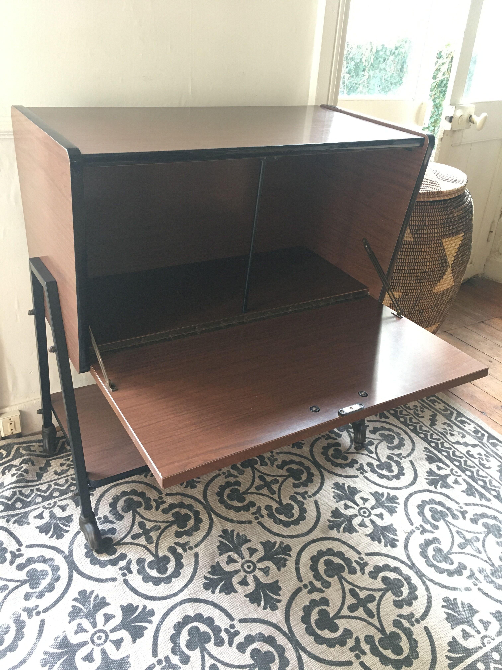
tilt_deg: -27.7
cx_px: 251
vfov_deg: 61.7
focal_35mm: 29
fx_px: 561
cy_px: 335
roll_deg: -3.5
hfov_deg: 48.2
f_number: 2.2
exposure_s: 1/33
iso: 160
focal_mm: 4.15
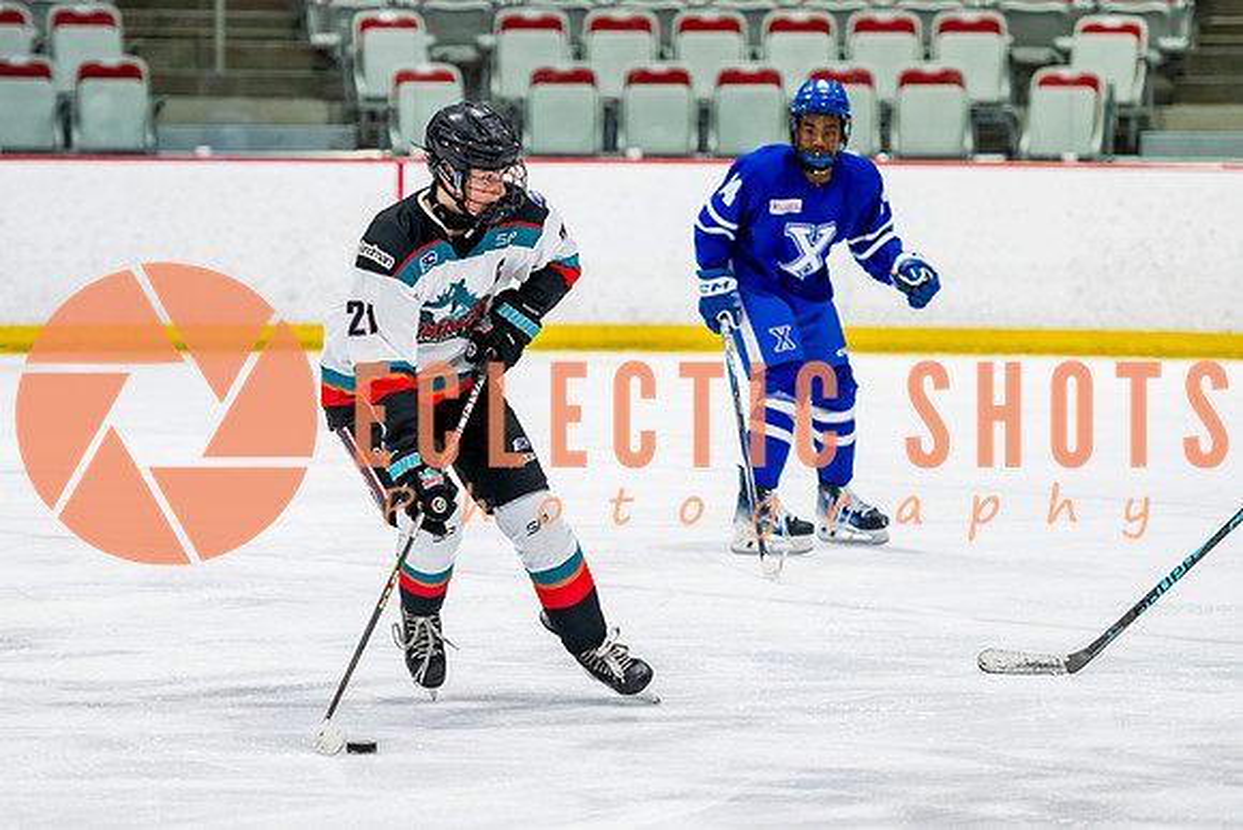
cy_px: 425
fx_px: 7093
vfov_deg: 6.7
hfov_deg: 10.0
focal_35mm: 205
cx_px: 576
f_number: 3.2
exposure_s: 1/800
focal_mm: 135
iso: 1600
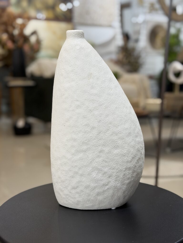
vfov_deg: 39.7
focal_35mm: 48
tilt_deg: -8.4
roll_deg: -0.3
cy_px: 122
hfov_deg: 30.3
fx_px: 338
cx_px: 92
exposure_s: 1/60
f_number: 1.78
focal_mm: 6.76
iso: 64
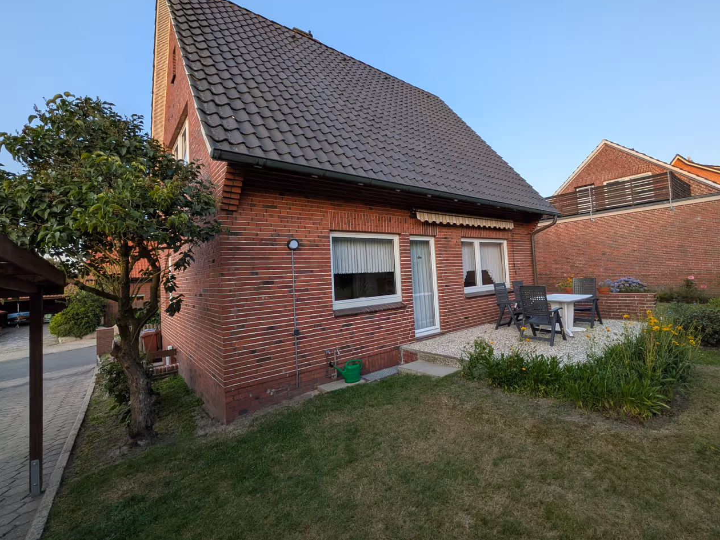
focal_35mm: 16
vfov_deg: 78.1
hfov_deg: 94.5
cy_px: 257
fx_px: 333
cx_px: 374
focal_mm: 1.83
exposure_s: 1/159
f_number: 2.2
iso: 49
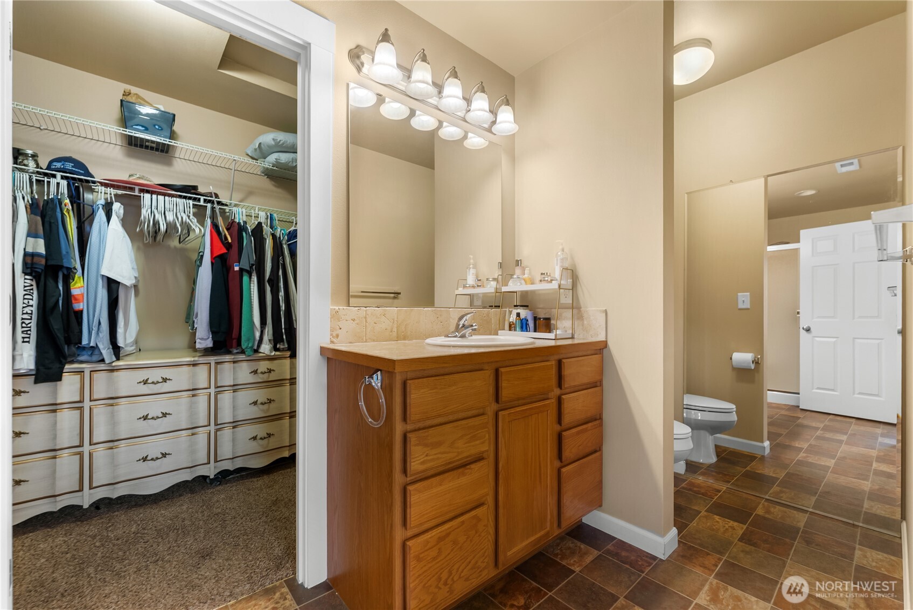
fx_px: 355
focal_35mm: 14
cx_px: 456
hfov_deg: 104.2
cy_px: 305
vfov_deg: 81.3
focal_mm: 14
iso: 400
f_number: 4
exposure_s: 1/5
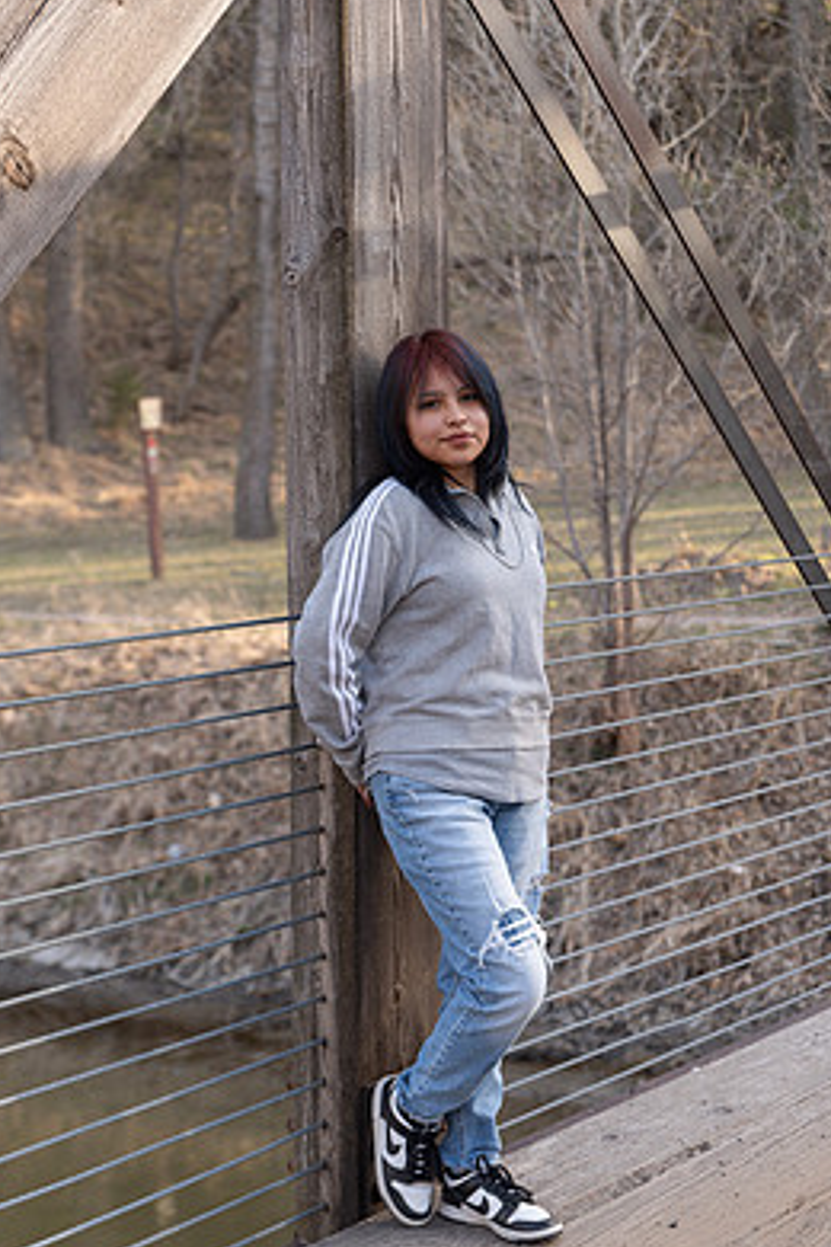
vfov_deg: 30.1
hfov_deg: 20.3
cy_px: 592
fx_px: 2320
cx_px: 428
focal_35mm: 67
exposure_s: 1/100
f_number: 3.2
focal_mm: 58
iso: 90
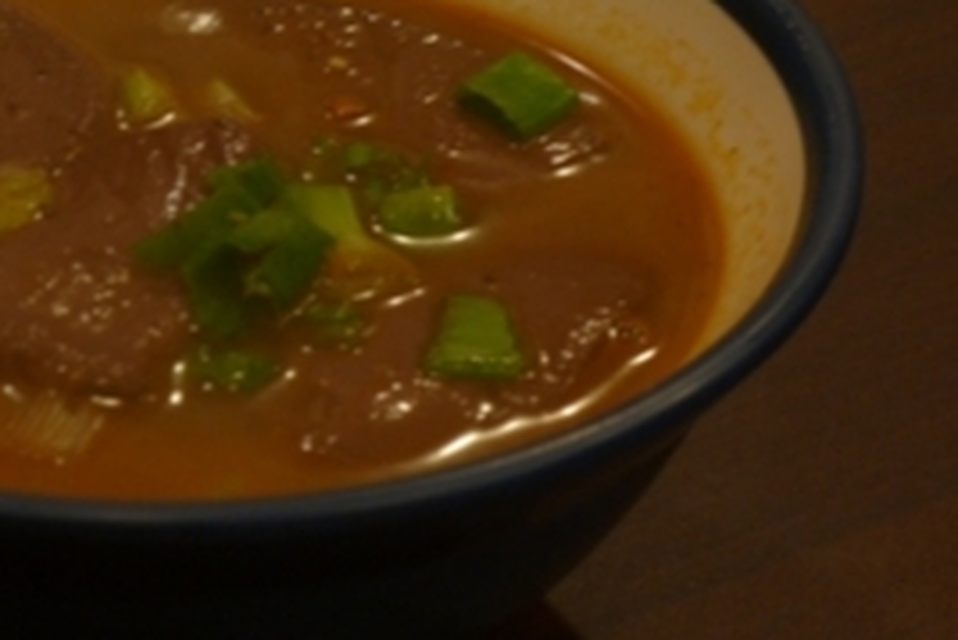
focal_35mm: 194
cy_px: 307
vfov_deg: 7.1
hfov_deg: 10.6
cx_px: 214
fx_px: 5165
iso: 80
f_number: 4.4
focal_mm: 18.2
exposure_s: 1/4
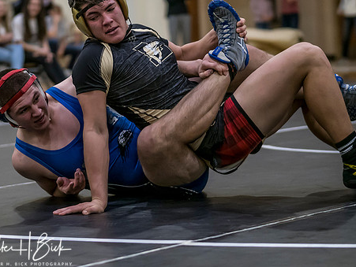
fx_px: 1554
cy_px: 79
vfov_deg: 9.8
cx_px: 126
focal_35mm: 151
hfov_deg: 13.1
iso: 1600
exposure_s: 1/1600
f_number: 1.2
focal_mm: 45
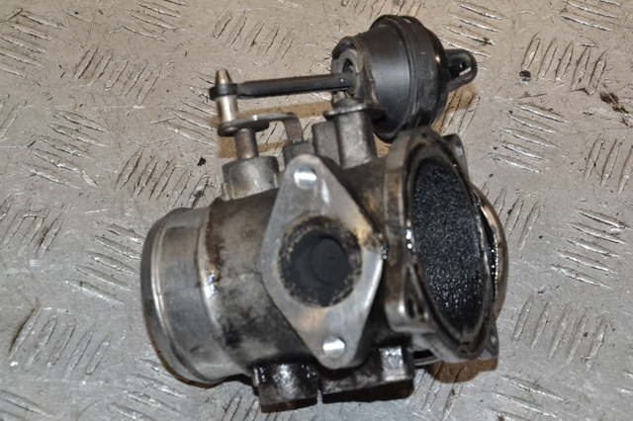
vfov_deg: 15.7
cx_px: 316
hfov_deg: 23.4
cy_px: 210
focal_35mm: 87
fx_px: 1529
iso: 800
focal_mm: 58
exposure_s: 1/200
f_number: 8
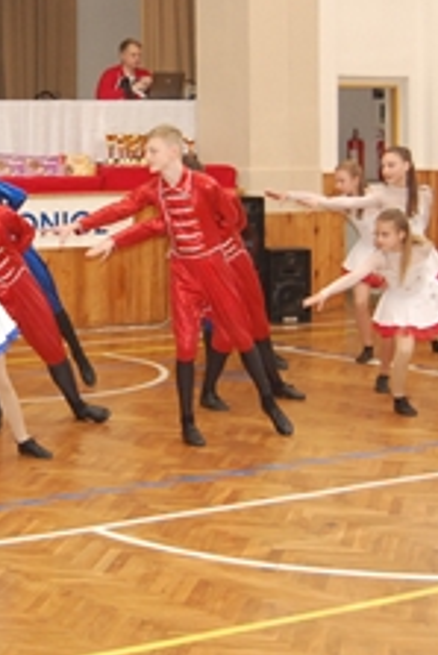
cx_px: 29
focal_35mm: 94
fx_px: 1713
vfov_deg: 21.6
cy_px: 217
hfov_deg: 14.4
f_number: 4.2
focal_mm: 28
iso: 1000
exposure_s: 1/60
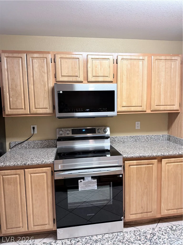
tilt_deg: -5.5
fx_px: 169
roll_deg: +0.6
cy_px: 122
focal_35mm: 24
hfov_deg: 56.8
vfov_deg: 71.6
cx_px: 92
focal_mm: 6.76
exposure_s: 1/60
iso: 250
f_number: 1.78
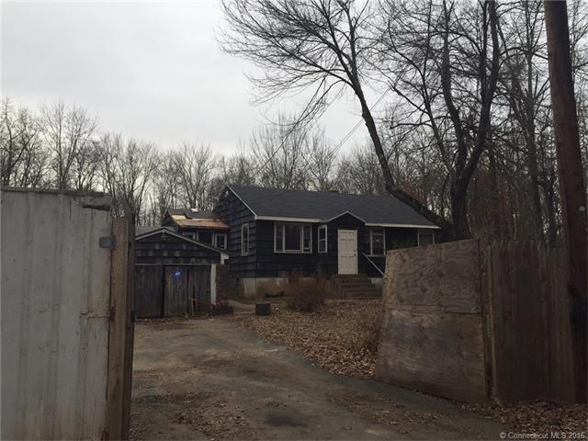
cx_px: 294
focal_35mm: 29
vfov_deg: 48.2
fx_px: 493
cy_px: 220
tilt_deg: +6.5
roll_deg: -1.8
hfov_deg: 61.7
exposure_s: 1/694
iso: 32
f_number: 2.2
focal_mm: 4.15
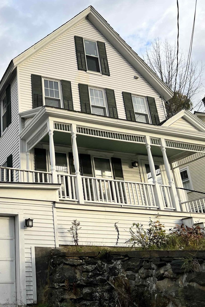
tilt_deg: +22.4
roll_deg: +1.1
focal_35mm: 37
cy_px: 153
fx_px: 316
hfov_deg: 32.8
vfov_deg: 51.9
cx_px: -3
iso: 50
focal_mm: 5.7
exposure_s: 1/797
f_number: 1.5
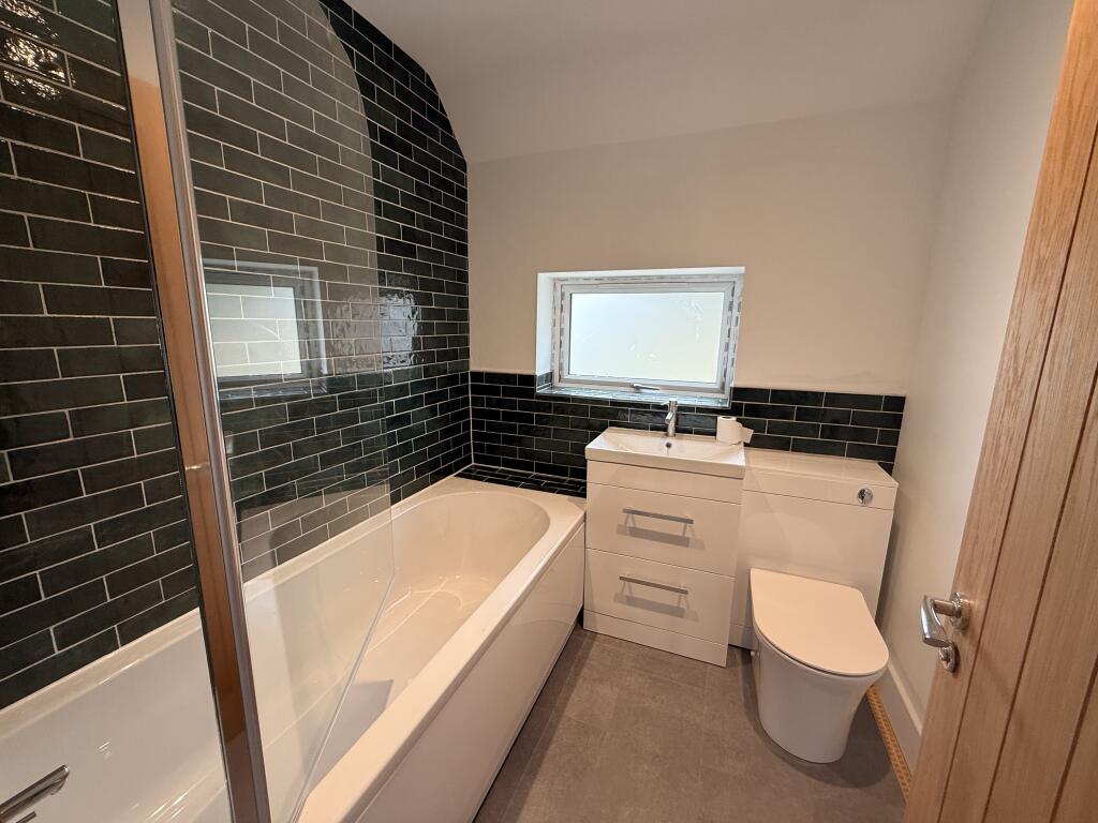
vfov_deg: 85.7
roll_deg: -0.9
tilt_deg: -11.3
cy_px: 412
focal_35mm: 14
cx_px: 549
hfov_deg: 102.1
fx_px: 444
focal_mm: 2.22
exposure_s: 1/100
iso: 160
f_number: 2.2
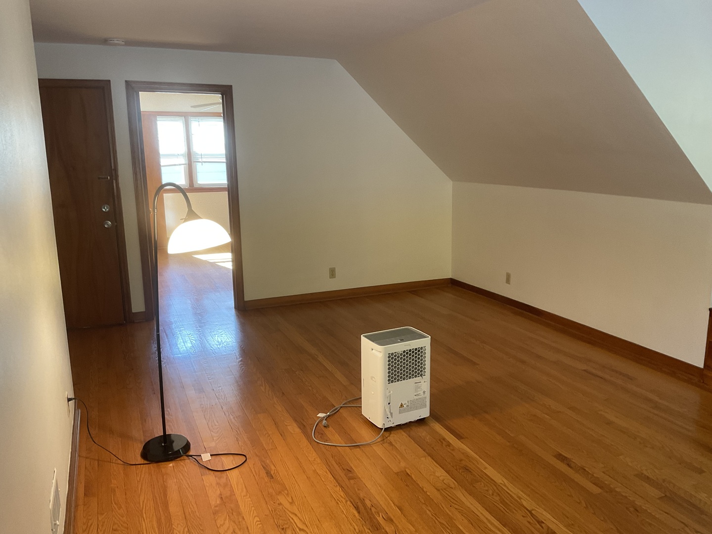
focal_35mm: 29
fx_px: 596
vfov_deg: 48.2
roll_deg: +0.3
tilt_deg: -11.5
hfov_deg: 61.7
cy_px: 267
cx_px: 356
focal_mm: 3
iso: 80
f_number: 1.8
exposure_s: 1/60
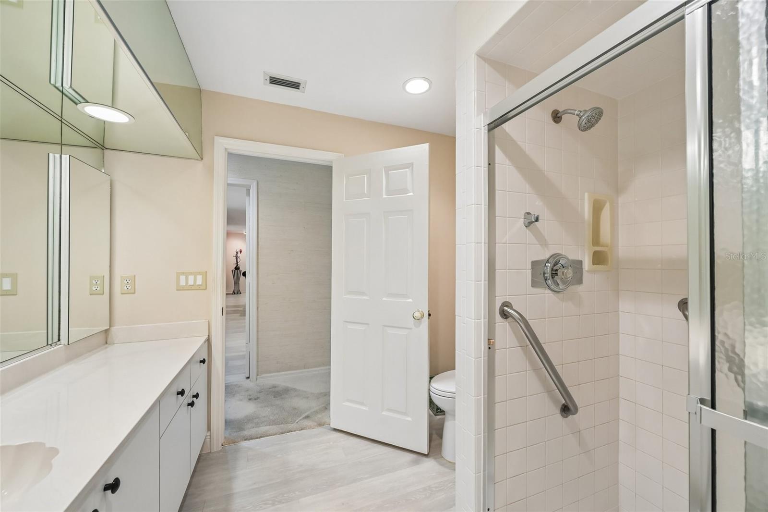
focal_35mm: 14
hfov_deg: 104.3
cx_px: 384
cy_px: 256
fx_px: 299
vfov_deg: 81.2
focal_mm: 14
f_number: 8
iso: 400
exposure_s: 1/25
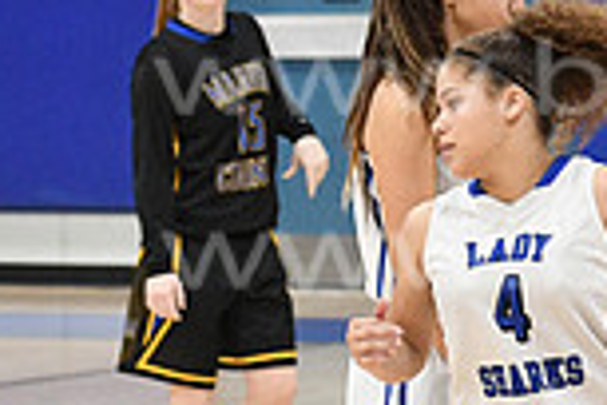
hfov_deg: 4.2
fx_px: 8228
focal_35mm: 488
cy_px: 347
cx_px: 1067
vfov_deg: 2.8
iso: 5000
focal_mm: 86
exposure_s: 1/640
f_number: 3.5
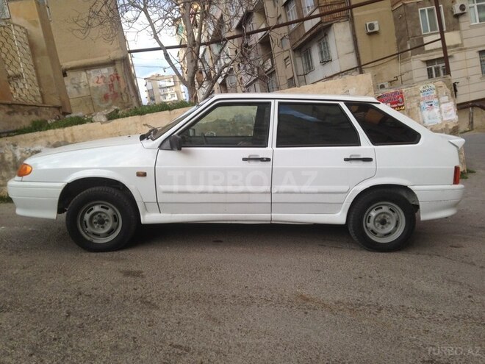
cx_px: 242
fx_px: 462
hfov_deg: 55.4
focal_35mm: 33
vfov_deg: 42.9
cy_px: 182
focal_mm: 4.12
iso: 50
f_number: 2.4
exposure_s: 1/315
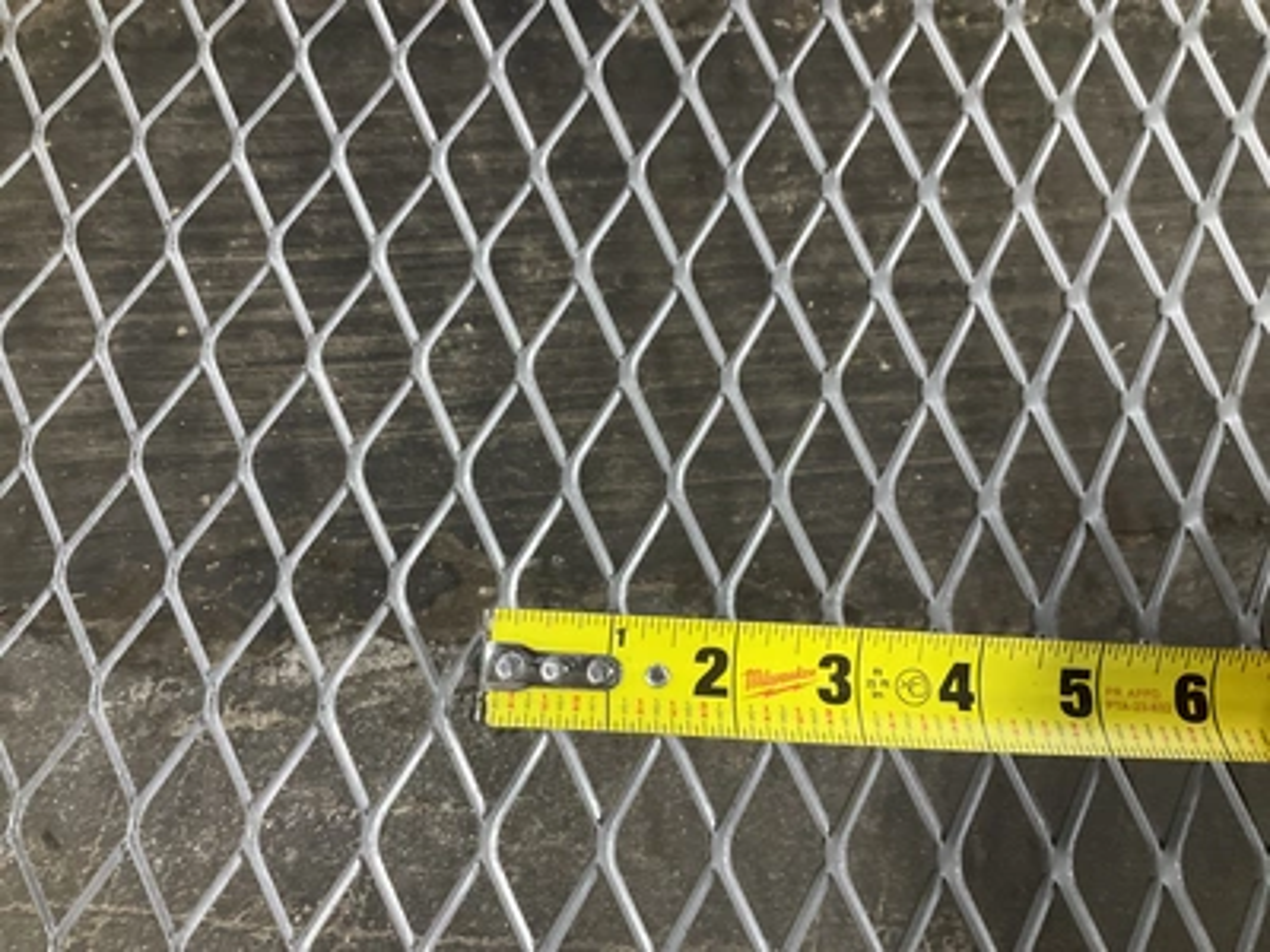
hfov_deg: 61.7
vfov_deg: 48.2
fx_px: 1064
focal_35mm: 29
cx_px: 635
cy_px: 476
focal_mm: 3
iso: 250
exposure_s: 1/40
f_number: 1.8
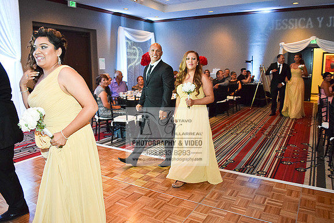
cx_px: 167
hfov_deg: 67.4
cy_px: 112
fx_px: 251
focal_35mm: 27
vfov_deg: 48.0
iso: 3200
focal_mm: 18
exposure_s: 1/60
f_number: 5
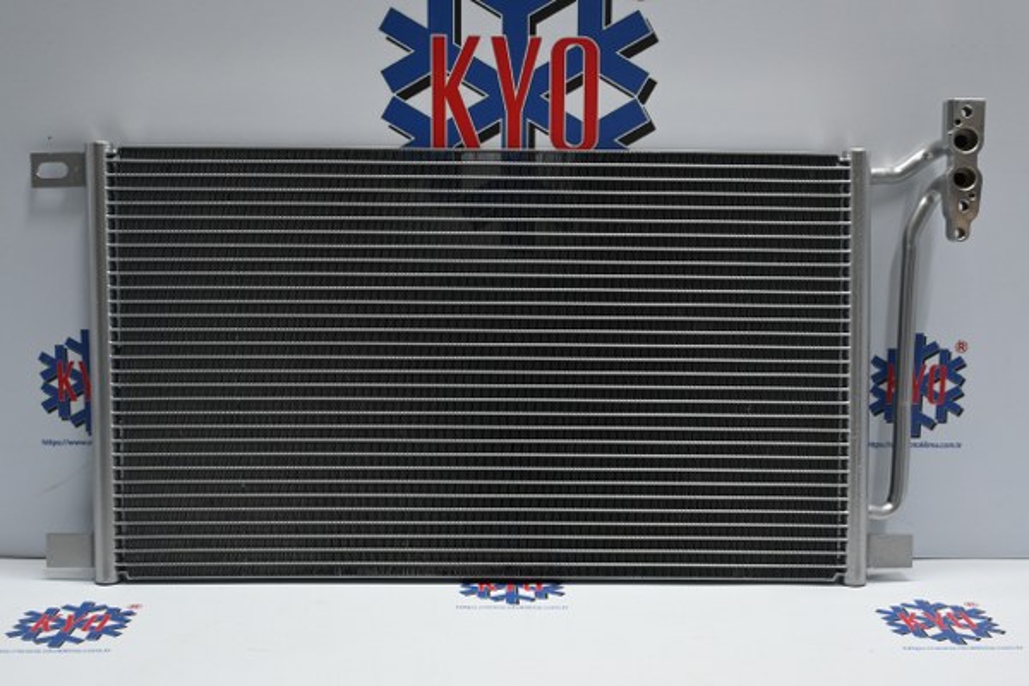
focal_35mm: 45
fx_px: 1286
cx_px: 514
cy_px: 343
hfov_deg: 43.6
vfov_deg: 29.9
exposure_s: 1/50
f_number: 4.8
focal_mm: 30
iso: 560
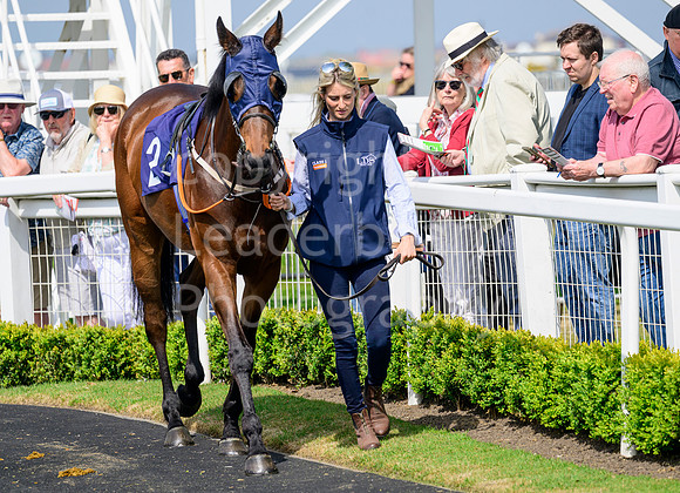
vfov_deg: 4.5
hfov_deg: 6.2
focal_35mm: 324
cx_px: 345
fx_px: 6287
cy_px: 258
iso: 200
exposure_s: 1/1000
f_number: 5.6
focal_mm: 270
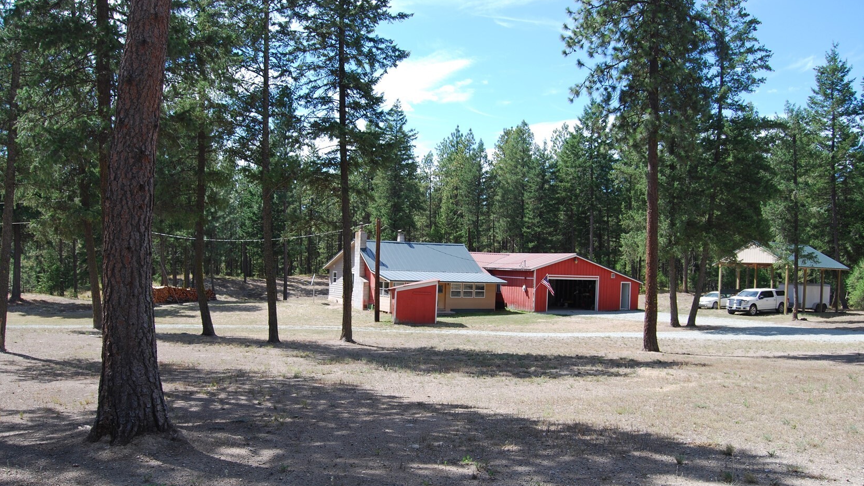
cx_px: 439
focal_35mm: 29
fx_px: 664
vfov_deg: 40.1
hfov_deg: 66.1
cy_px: 285
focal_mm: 18
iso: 100
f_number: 7.1
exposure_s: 1/200
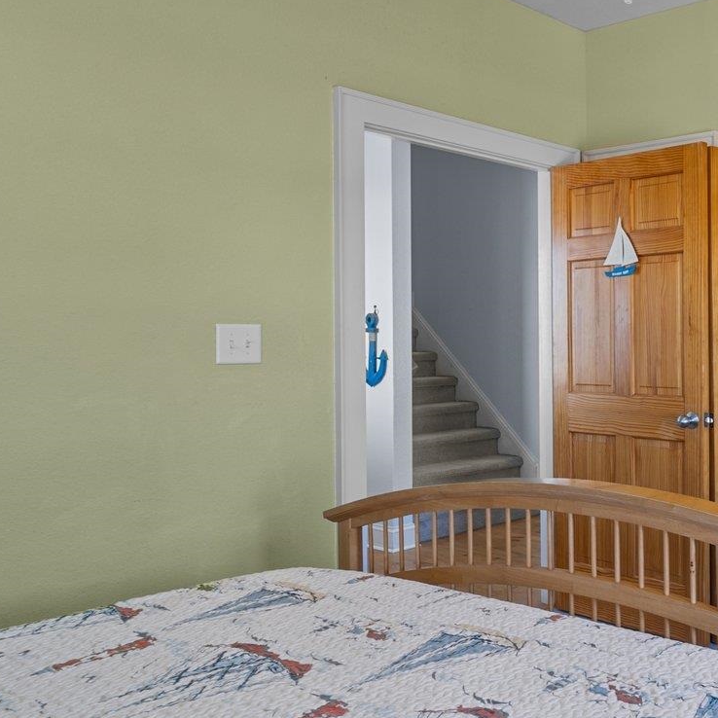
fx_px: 774
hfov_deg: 38.9
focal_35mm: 33
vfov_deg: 49.7
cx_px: 827
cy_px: 356
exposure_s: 1/1.25
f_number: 8
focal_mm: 14
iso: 100
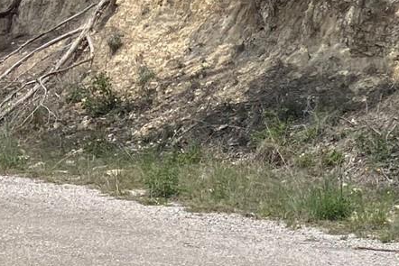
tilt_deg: +4.6
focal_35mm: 135
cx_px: 871
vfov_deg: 10.0
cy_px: -78
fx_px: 1497
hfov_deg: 12.7
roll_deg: -6.3
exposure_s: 1/1621
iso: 32
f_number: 1.8
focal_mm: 3.99
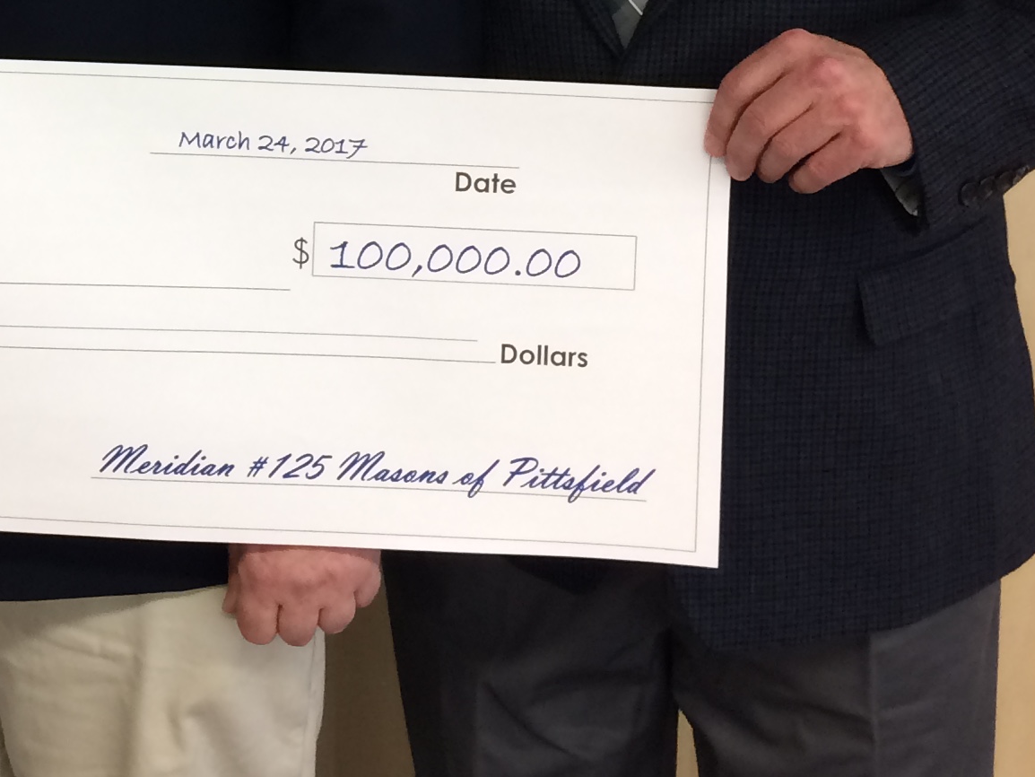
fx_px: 2452
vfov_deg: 16.9
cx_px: -1
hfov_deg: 22.9
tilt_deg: -7.7
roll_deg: +0.3
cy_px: -258
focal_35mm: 82
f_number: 2.2
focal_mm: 4.15
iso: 80
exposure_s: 1/30
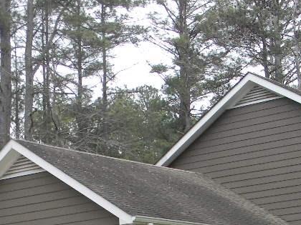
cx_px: 275
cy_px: 248
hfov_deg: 19.3
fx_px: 870
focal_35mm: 100
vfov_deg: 14.4
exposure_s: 1/30
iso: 125
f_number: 3.8
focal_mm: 7.3
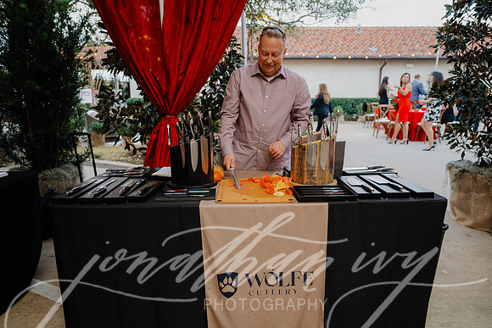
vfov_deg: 53.2
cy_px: 164
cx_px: 246
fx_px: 328
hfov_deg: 73.7
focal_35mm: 24
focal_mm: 24
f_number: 2.8
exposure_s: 1/125
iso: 1250
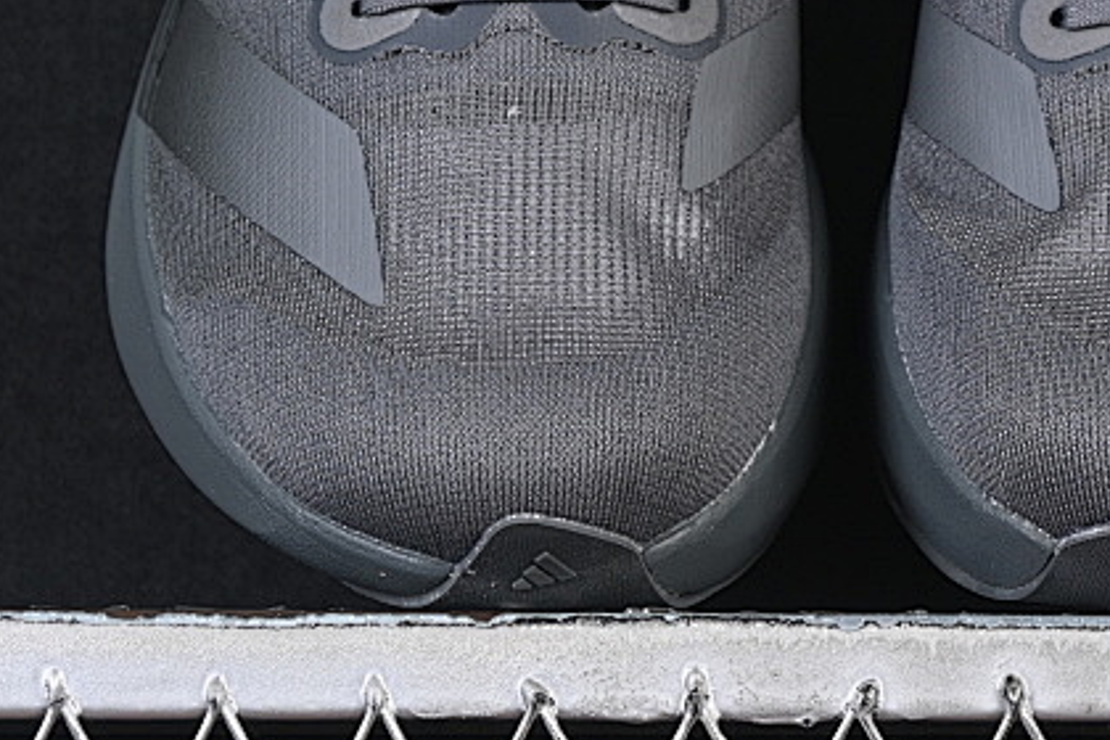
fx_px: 5950
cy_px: 18
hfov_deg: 10.6
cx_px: 901
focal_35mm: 193
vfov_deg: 7.1
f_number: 6.3
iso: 160
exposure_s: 1/60
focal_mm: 50
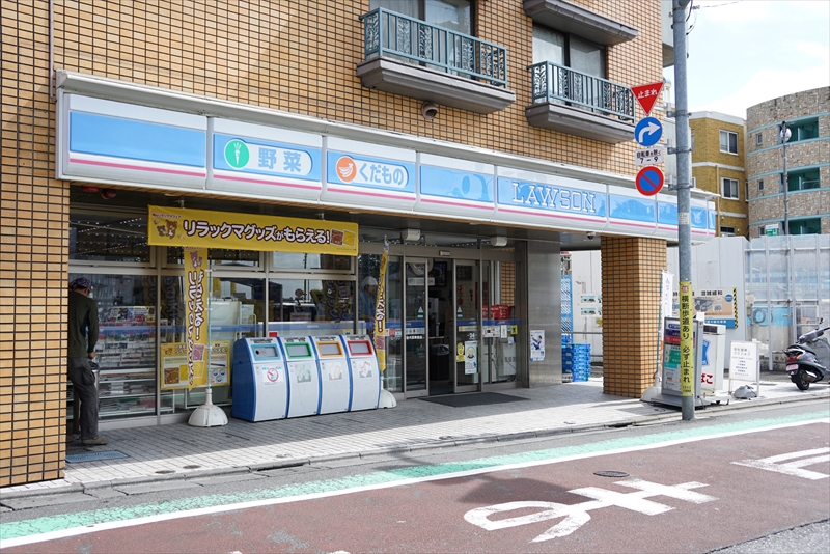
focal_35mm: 34
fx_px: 784
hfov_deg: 55.8
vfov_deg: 38.9
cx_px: 415
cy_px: 277
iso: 100
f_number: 4
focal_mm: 23
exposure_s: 1/400
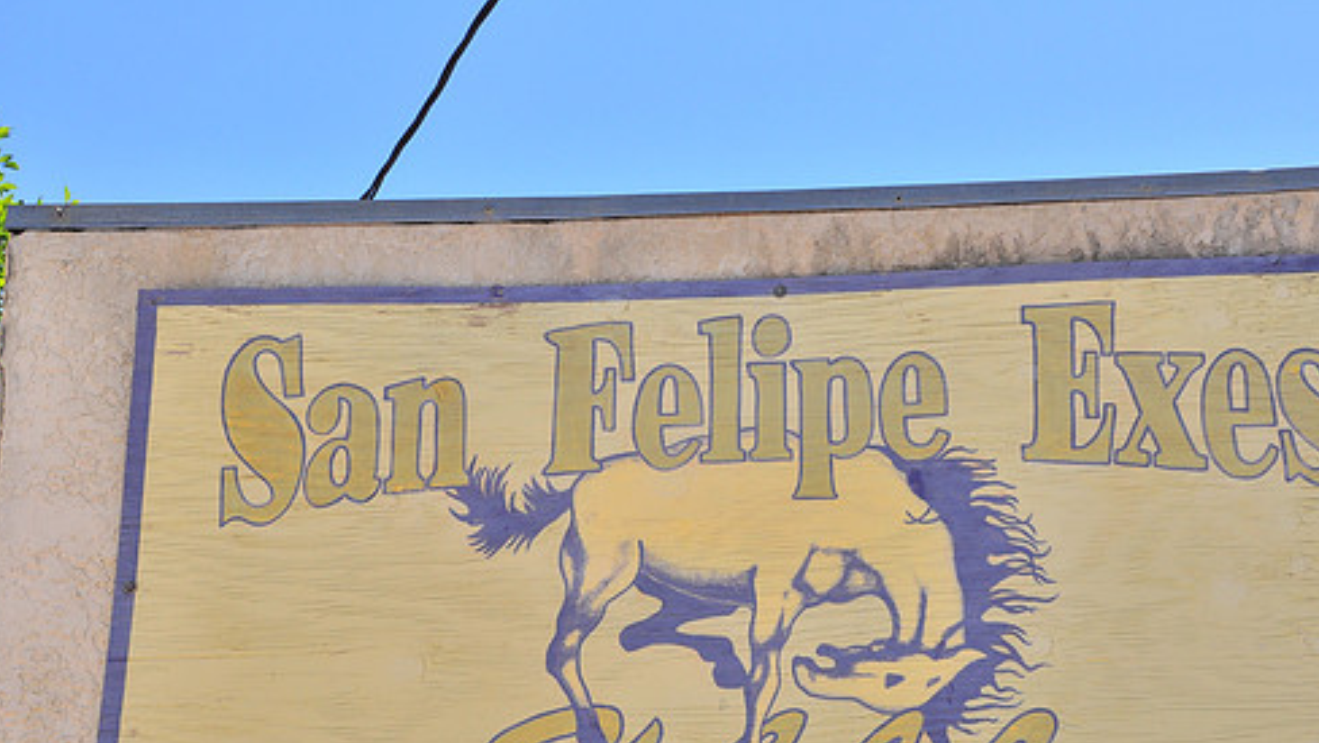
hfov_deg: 25.9
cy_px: 471
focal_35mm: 82
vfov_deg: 14.7
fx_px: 2869
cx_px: 768
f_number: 16
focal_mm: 44
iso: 200
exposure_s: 1/125
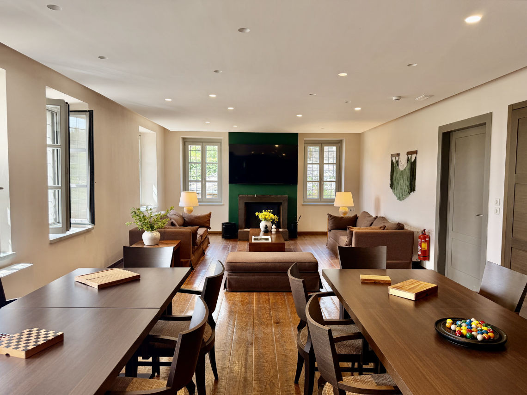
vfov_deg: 56.8
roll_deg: -0.3
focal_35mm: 24
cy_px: 198
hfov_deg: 71.6
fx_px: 365
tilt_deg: -4.1
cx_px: 264
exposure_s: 1/100
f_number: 1.78
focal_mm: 6.76
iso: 100
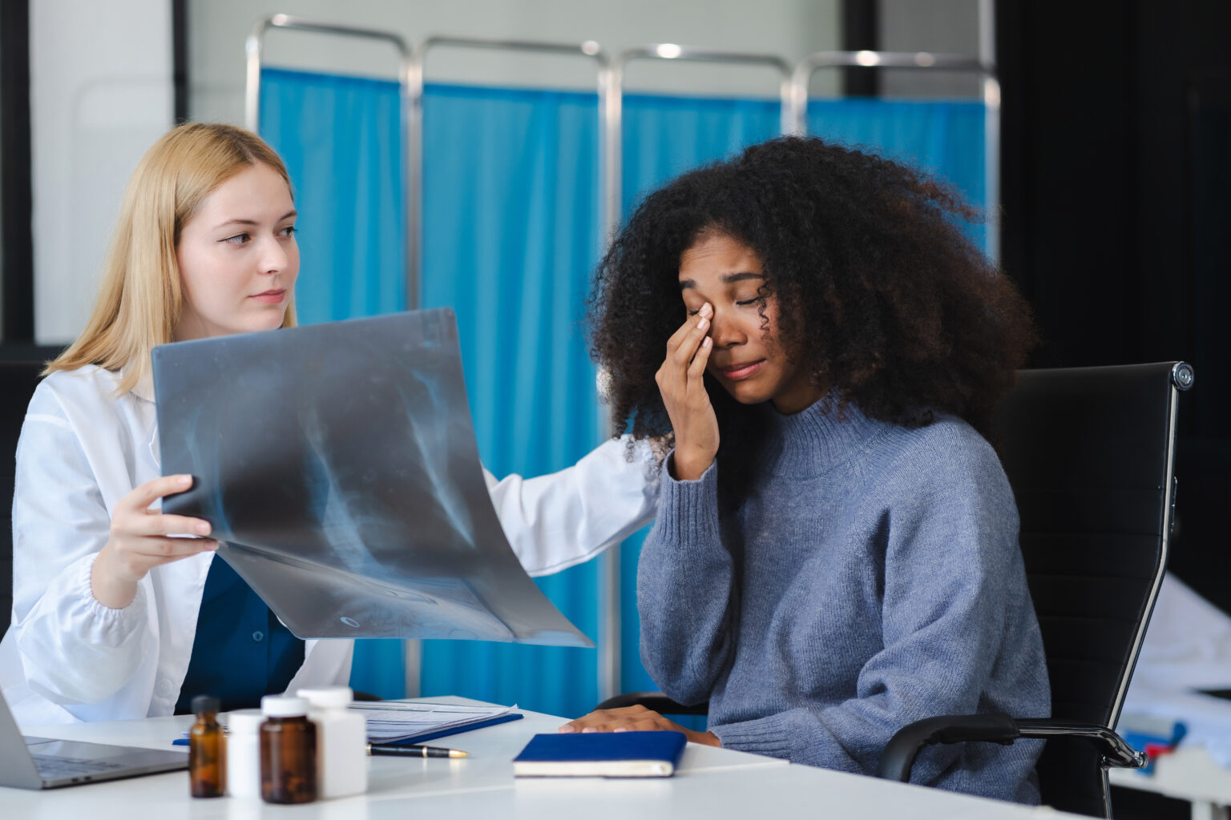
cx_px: 616
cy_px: 410
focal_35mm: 90
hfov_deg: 22.6
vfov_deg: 15.2
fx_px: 3077
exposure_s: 1/250
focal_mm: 85
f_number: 2.5
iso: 400
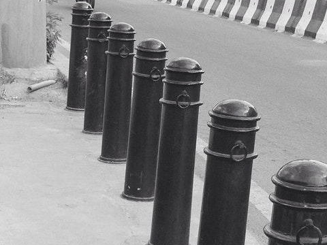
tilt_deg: -18.3
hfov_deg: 17.9
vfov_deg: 13.1
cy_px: 291
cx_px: 125
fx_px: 1039
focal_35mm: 110
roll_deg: -1.0
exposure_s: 1/467
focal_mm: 4.12
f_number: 2.4
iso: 50
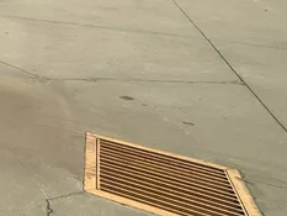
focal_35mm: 48
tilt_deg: -1.2
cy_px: -73
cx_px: -188
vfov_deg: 25.6
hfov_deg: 24.7
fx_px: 398
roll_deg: +1.2
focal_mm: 2.22
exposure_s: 1/1949
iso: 40
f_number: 2.2
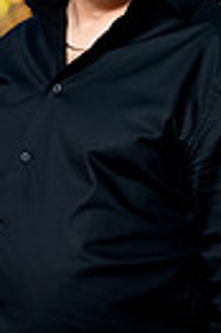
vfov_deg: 6.8
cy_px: 259
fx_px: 2797
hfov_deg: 4.5
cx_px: -30
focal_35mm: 303
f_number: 3.5
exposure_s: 1/160
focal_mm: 88
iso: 400
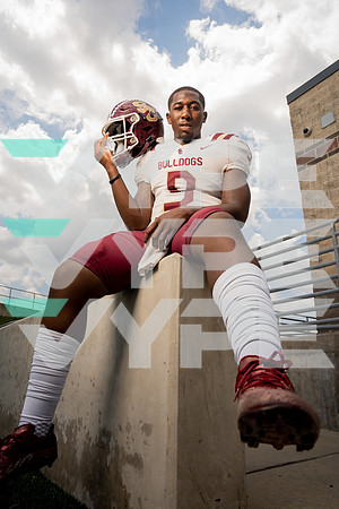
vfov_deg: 73.7
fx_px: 339
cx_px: 170
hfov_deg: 53.1
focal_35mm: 24
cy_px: 254
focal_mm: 24
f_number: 6.3
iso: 50
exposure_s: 1/200
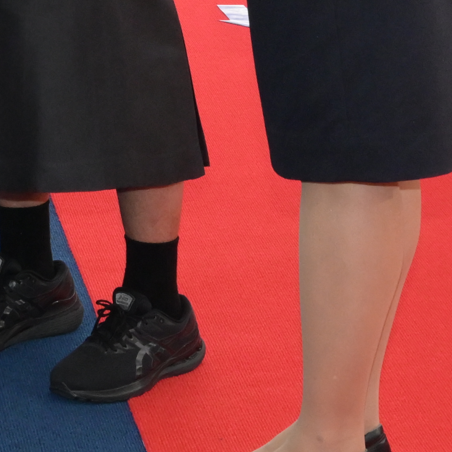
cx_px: 111
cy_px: -447
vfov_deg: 8.1
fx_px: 3028
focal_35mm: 205
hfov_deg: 8.5
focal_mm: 33
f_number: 8
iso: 1600
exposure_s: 1/200
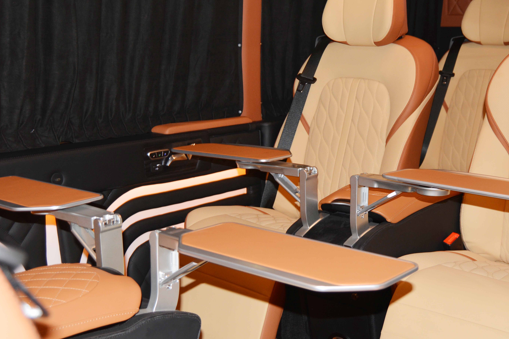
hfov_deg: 61.8
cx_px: 281
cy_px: 164
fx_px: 424
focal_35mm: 30
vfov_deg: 43.6
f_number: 3.5
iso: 200
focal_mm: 18
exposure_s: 1/60
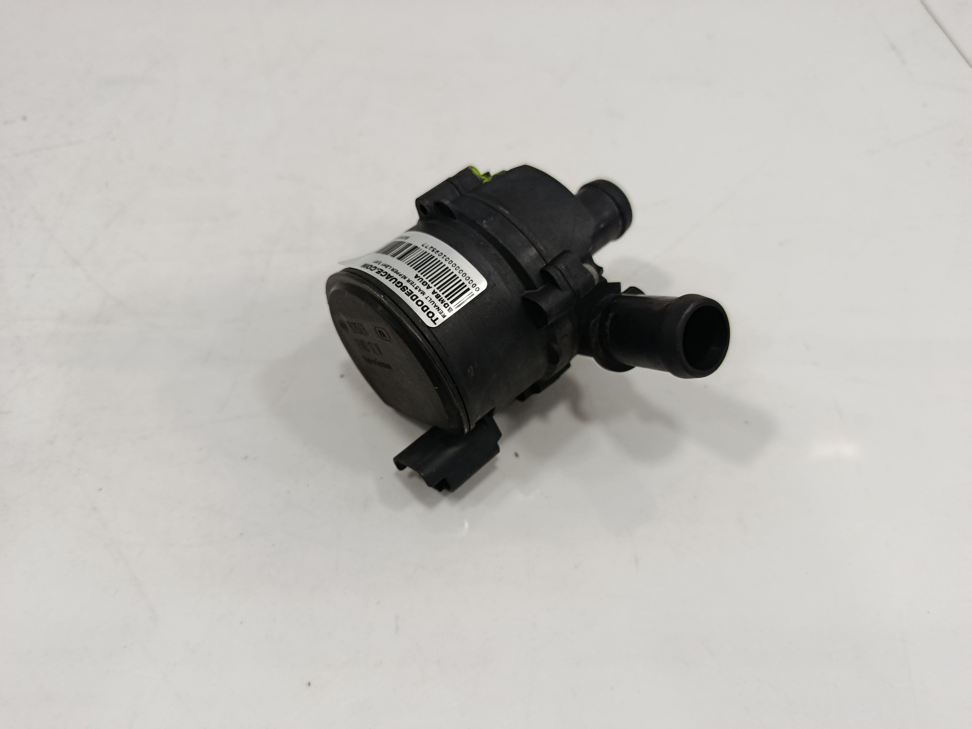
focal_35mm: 24
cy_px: 364
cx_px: 486
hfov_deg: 71.6
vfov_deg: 56.8
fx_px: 674
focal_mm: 5.24
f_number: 1.7
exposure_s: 1/100
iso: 890
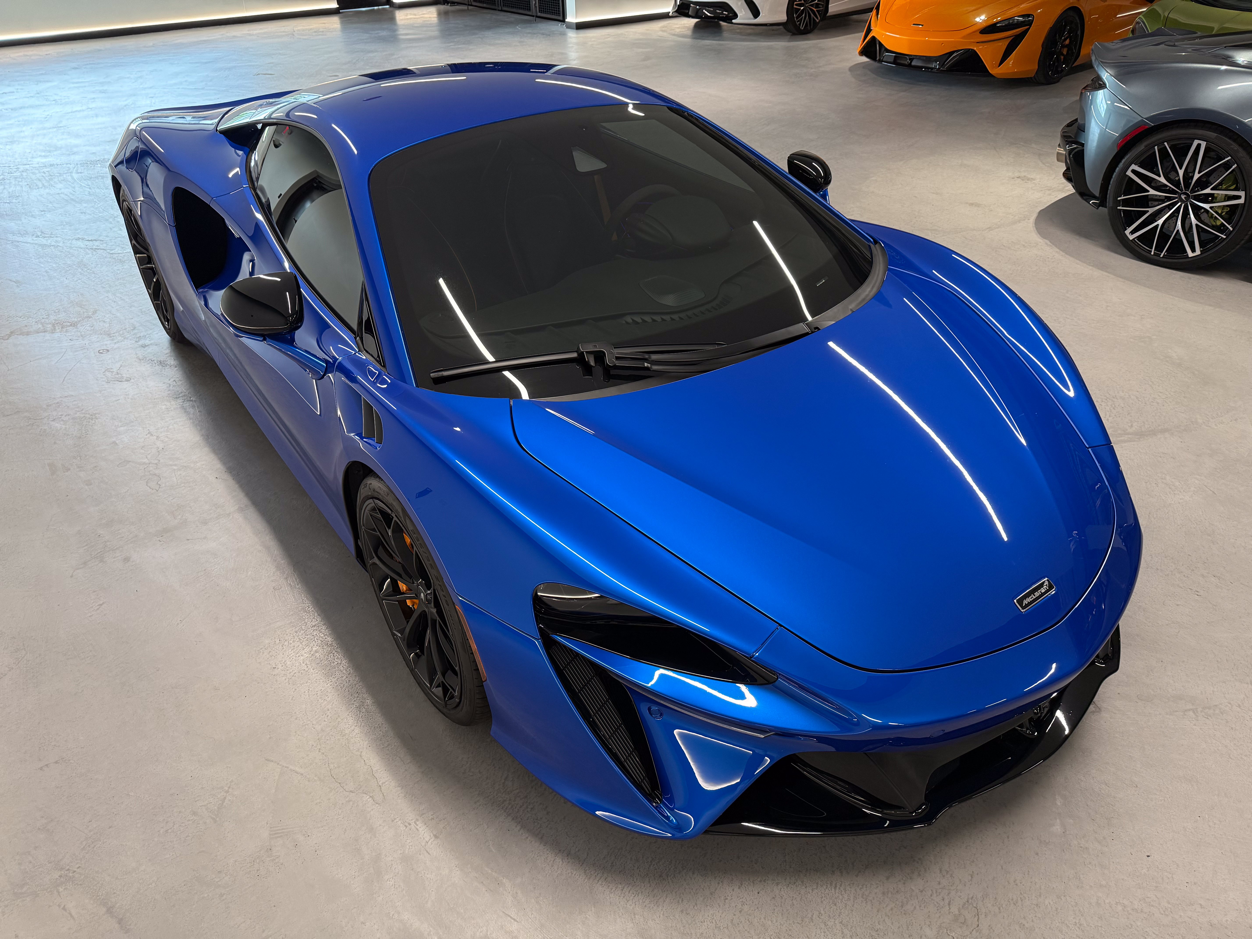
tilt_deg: -32.4
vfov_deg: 56.8
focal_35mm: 24
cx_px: 626
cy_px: 470
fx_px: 868
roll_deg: +0.5
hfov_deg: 71.6
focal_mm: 6.76
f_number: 1.78
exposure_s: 1/75
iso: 200
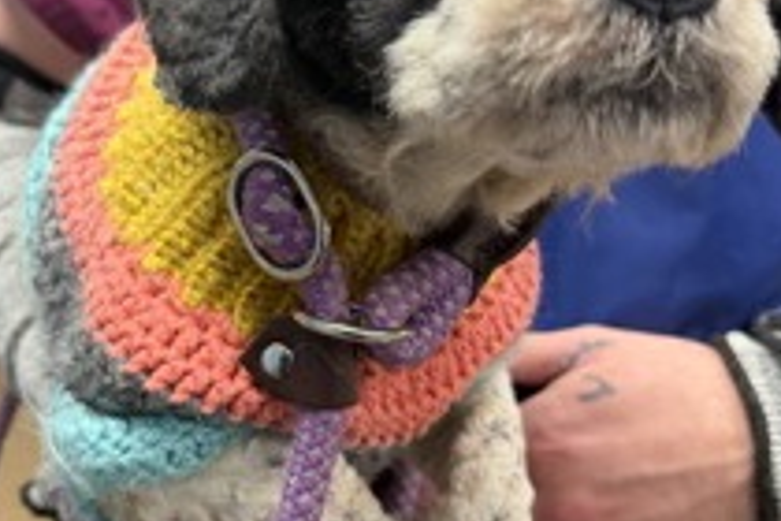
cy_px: 246
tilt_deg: -16.2
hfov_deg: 39.3
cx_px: 288
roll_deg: -2.9
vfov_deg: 27.0
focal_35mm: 50
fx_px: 1085
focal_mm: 6.76
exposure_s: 1/64
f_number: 1.78
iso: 160
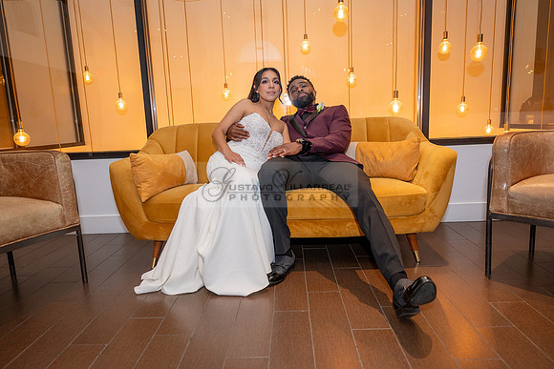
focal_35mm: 24
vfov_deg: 53.2
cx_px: 277
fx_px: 369
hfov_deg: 73.7
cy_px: 184
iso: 800
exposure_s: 1/200
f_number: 3.2
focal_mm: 24
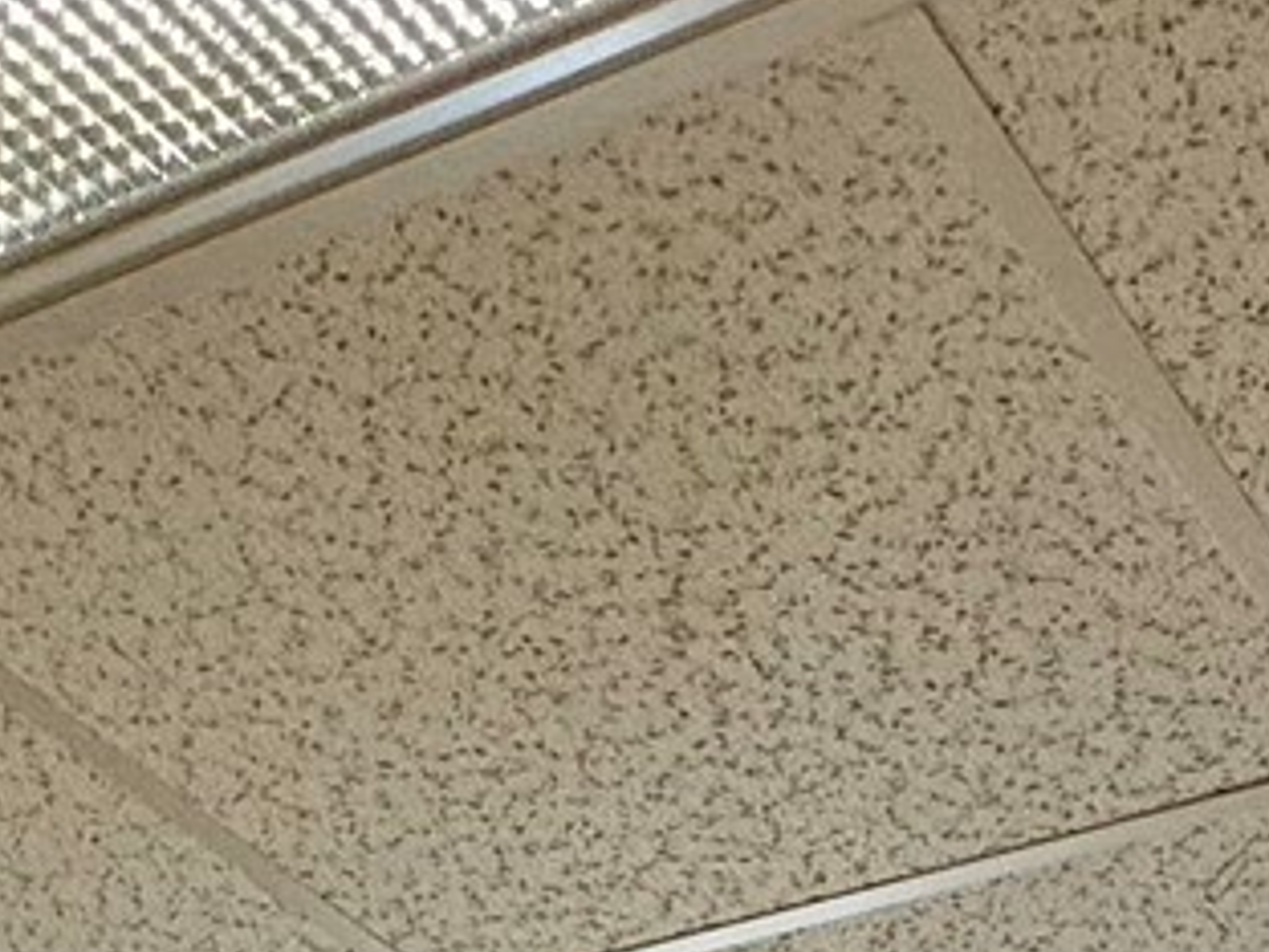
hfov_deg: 21.2
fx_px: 3373
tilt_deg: -6.7
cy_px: 2901
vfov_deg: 10.7
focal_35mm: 92
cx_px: 834
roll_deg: +0.0
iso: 100
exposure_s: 1/120
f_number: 2.2
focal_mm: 2.22
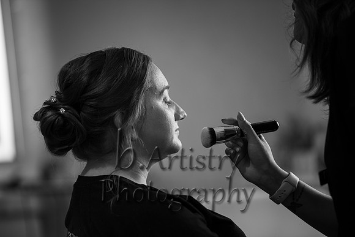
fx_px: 1973
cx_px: 178
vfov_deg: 6.9
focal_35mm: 200
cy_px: 118
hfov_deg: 10.3
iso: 400
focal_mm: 200
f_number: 2.8
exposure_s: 1/320
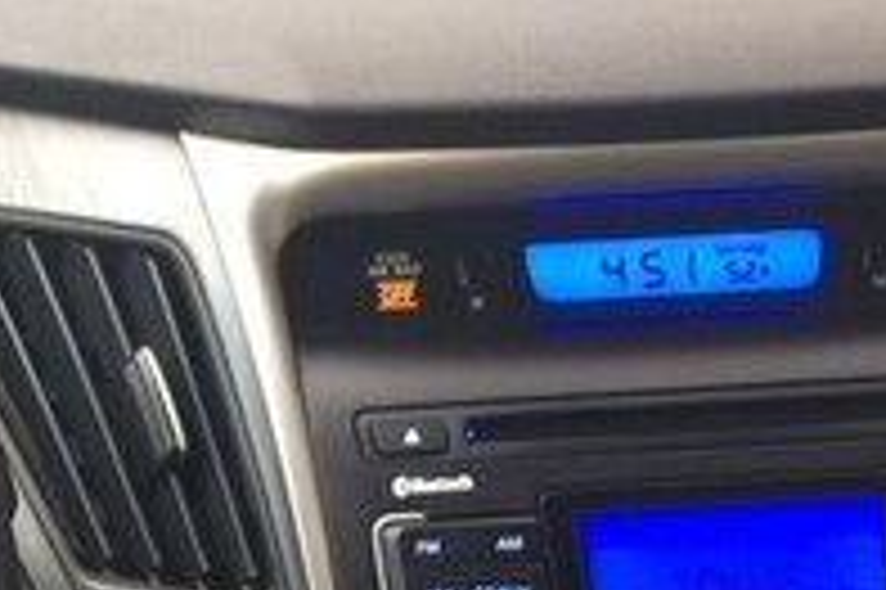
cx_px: 40
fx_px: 2484
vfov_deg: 13.0
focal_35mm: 101
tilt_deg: -28.1
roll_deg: +0.0
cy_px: 817
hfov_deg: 19.7
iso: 100
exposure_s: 1/33
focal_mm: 4.15
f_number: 2.2
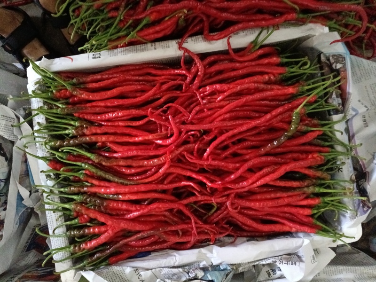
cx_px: 188
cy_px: 141
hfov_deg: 67.3
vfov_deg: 53.1
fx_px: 282
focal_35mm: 26
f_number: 1.8
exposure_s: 1/20
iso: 3248
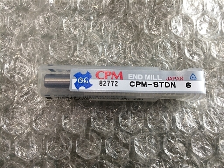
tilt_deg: -82.7
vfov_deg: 48.2
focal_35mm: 29
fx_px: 188
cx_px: 112
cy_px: 84
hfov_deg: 61.7
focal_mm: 4.15
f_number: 2.2
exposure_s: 1/30
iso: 100
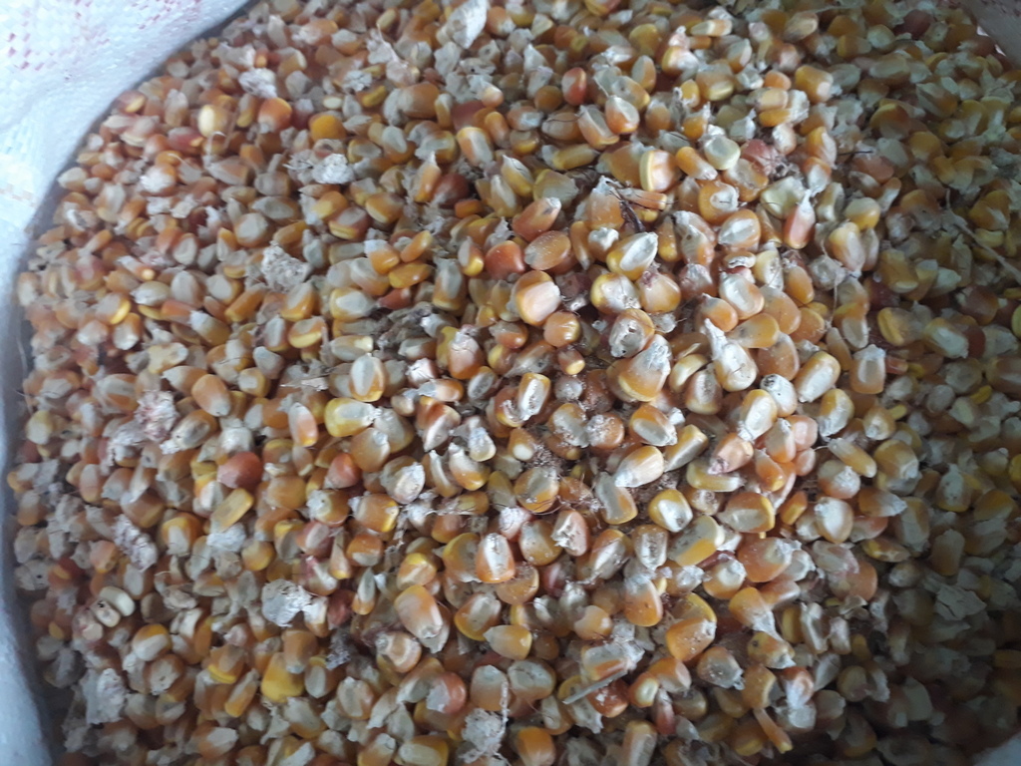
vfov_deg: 51.4
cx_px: 510
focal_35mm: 27
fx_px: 796
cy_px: 383
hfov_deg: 65.3
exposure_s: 1/30
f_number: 1.9
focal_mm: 3.6
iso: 160
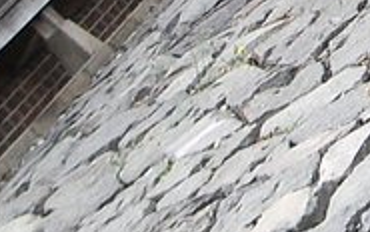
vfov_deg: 5.4
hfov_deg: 8.6
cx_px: 518
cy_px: -170
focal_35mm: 240
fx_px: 2422
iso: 100
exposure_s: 1/50
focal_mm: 6.8
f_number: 2.8
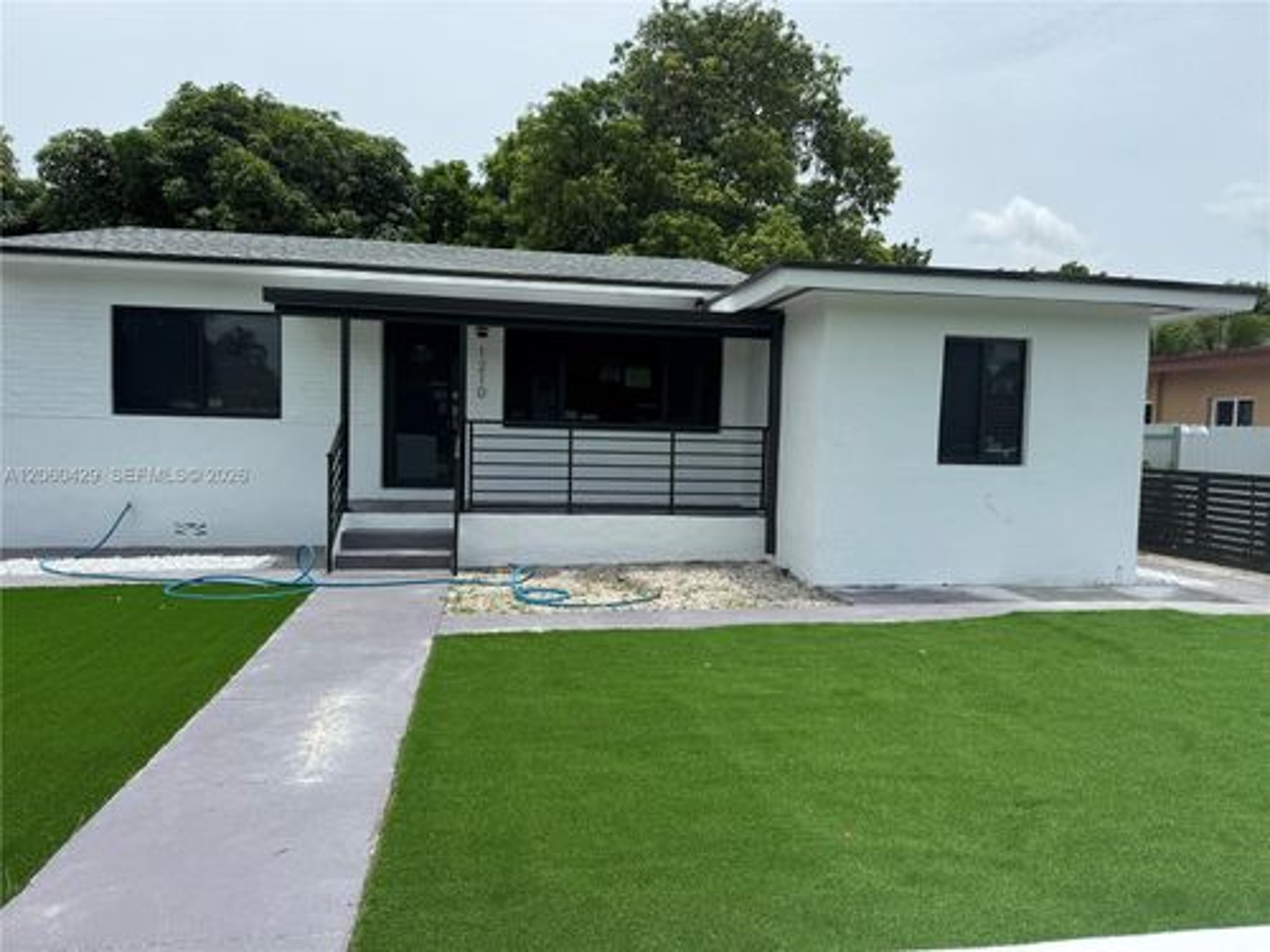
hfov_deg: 71.6
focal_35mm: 24
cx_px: 635
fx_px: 881
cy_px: 476
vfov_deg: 56.8
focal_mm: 6.76
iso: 80
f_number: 1.78
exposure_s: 1/4950
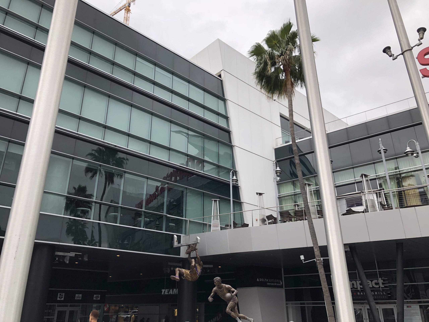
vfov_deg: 49.7
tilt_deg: +23.6
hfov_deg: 63.4
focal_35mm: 28
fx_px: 347
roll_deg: +0.8
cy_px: 161
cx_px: 214
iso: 20
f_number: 1.8
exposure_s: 1/457
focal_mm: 3.99
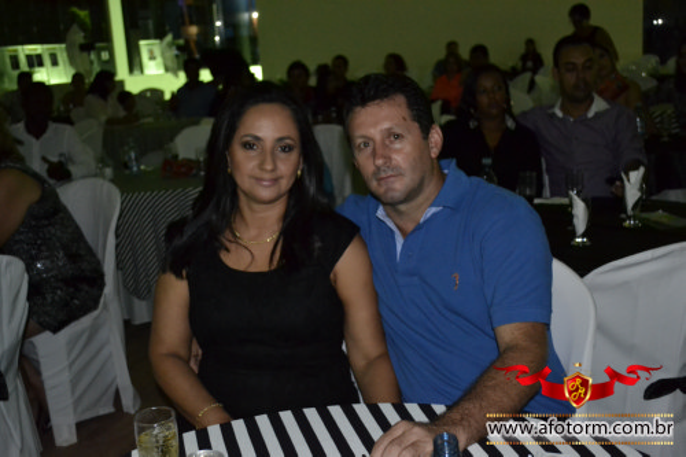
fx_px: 800
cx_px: 343
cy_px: 228
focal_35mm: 42
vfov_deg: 31.9
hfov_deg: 46.4
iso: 3200
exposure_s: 1/60
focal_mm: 28
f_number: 4.5
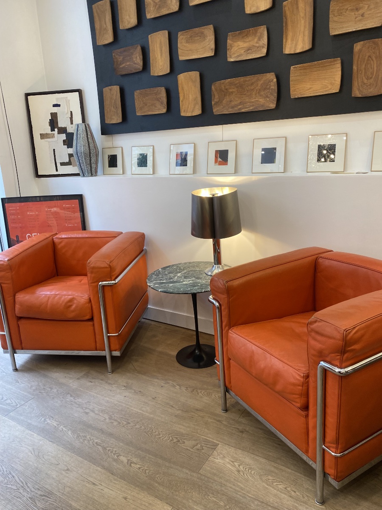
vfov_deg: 67.3
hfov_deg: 53.1
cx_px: 191
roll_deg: +2.6
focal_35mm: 26
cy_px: 255
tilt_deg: -15.3
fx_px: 383
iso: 125
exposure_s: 1/100
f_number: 1.8
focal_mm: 4.25
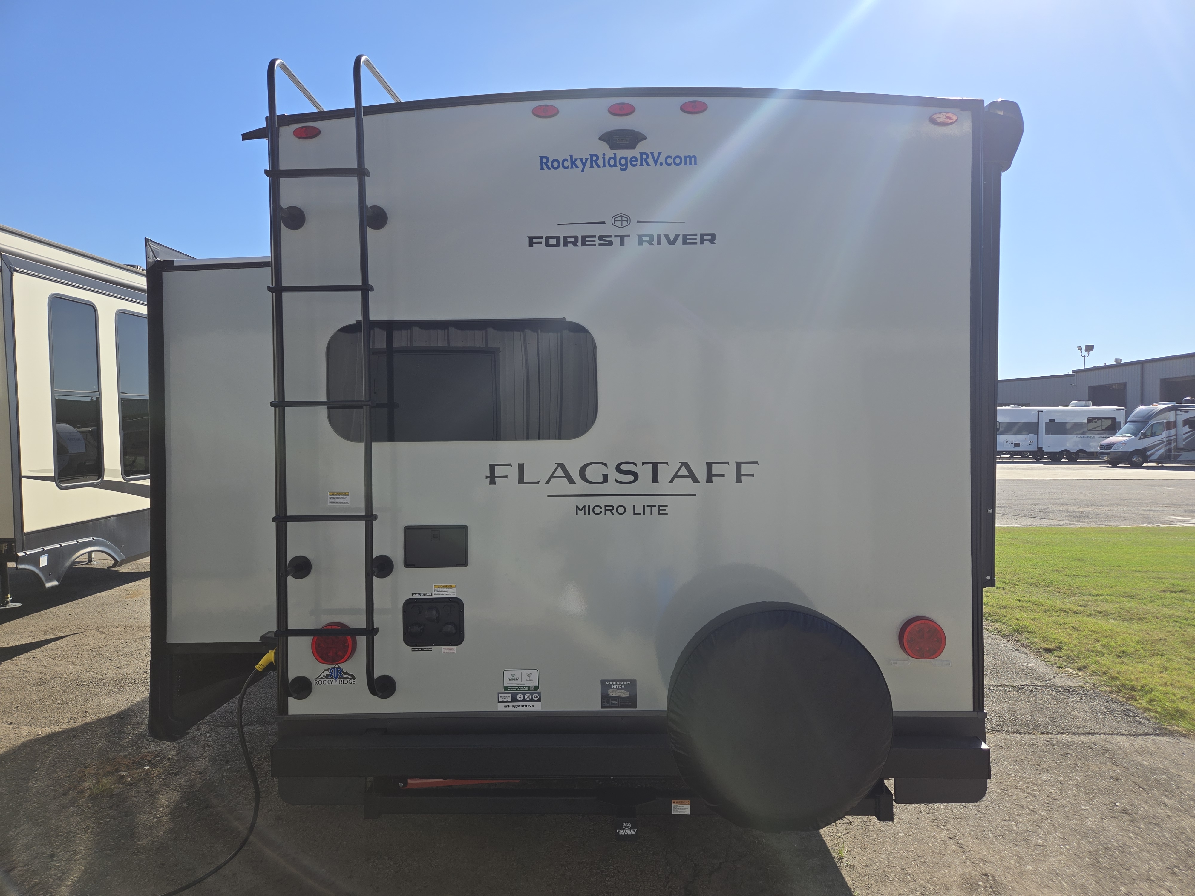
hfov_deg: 73.9
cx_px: 598
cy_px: 448
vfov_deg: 58.9
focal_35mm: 23
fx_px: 794
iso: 25
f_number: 1.8
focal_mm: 5.4
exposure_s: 1/2157
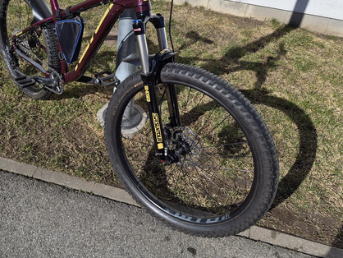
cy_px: 85
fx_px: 327
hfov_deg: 54.4
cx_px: 119
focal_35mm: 33
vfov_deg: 42.4
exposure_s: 1/7696
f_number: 1.8
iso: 64
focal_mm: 5.4
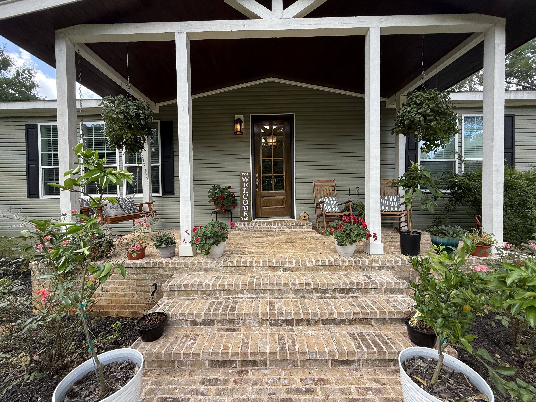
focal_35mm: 14
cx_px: 268
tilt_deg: -1.1
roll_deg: +0.7
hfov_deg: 102.1
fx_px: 217
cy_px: 201
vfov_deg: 85.7
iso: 50
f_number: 2.2
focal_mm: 2.22
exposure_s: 1/276
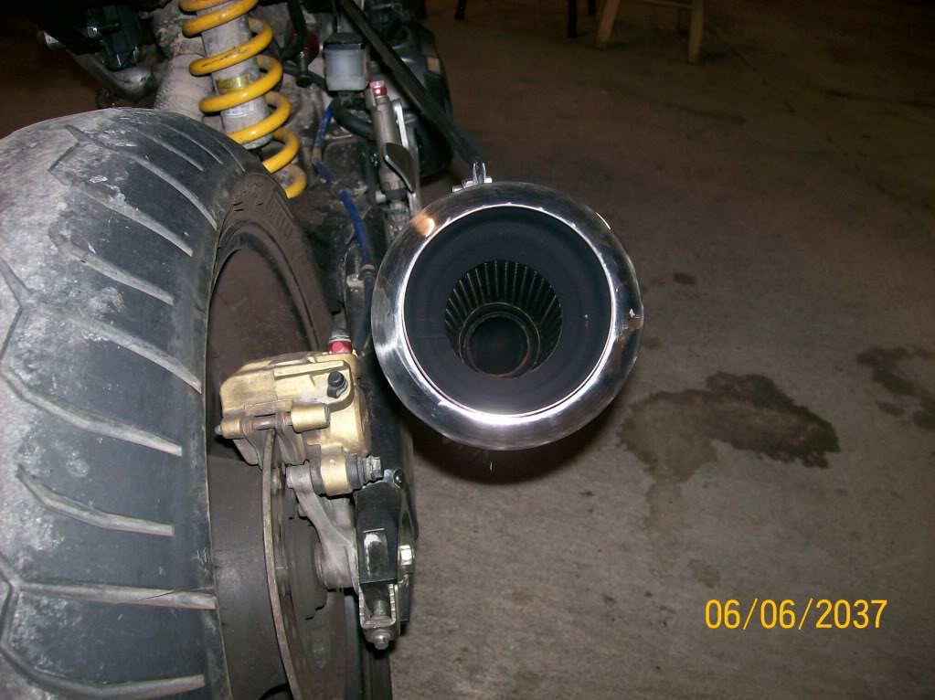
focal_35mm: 36
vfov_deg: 39.6
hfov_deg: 51.4
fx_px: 972
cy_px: 350
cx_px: 468
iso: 80
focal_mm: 6
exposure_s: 1/64
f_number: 2.7
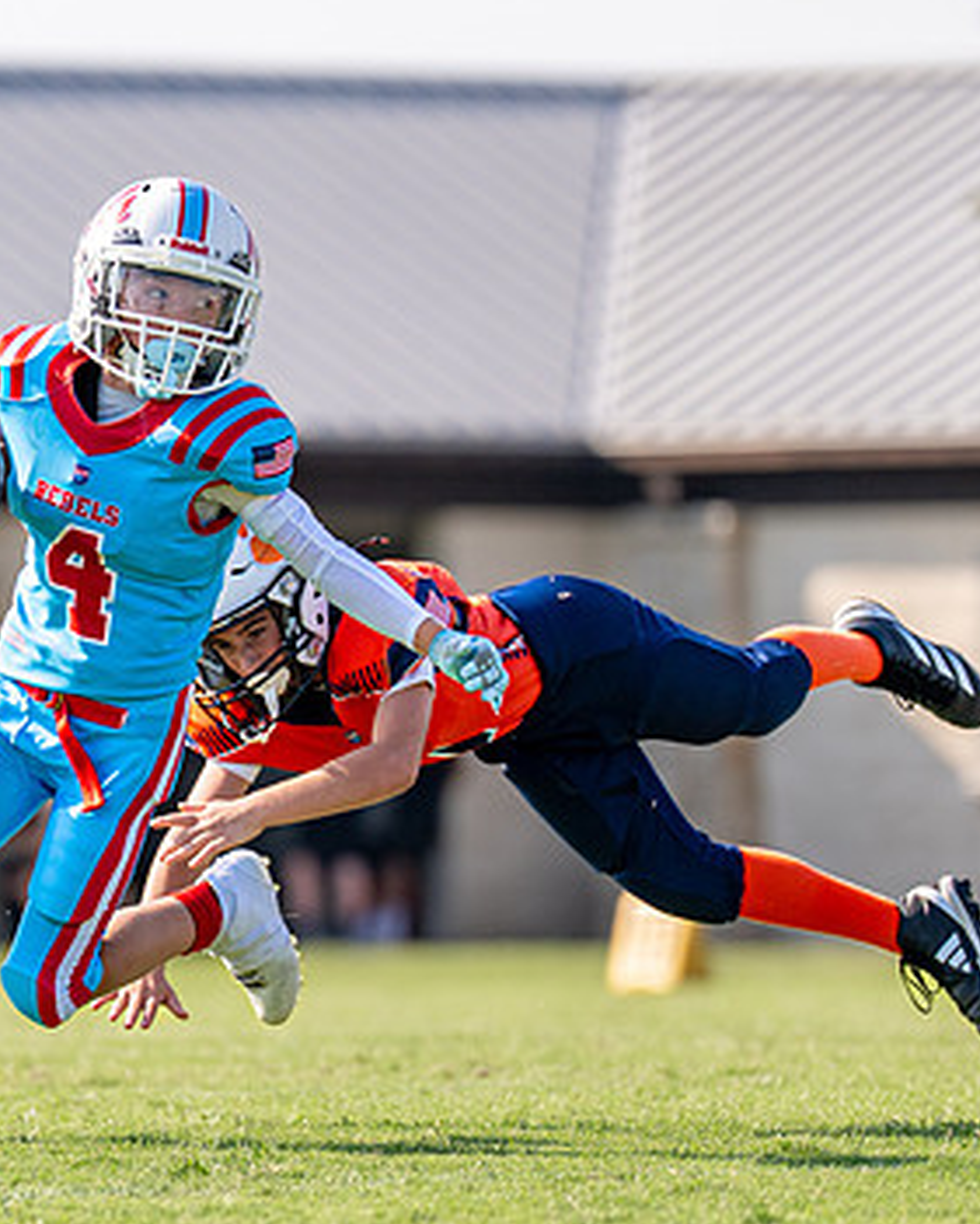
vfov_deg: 3.5
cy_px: 612
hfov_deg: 2.8
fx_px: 20077
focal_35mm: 554
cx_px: 174
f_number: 2.8
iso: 160
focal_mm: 200
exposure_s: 1/2500
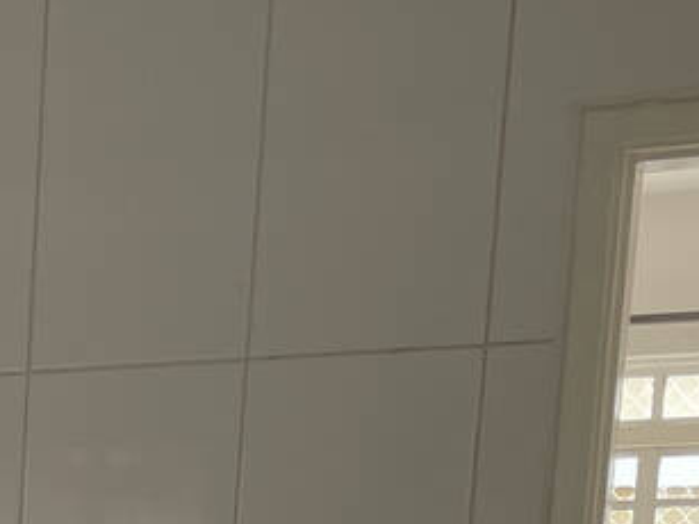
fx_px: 2463
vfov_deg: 11.0
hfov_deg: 14.4
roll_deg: -0.3
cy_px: 1080
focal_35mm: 122
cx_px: -533
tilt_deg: -10.5
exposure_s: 1/121
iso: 50
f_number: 1.6
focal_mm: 4.2
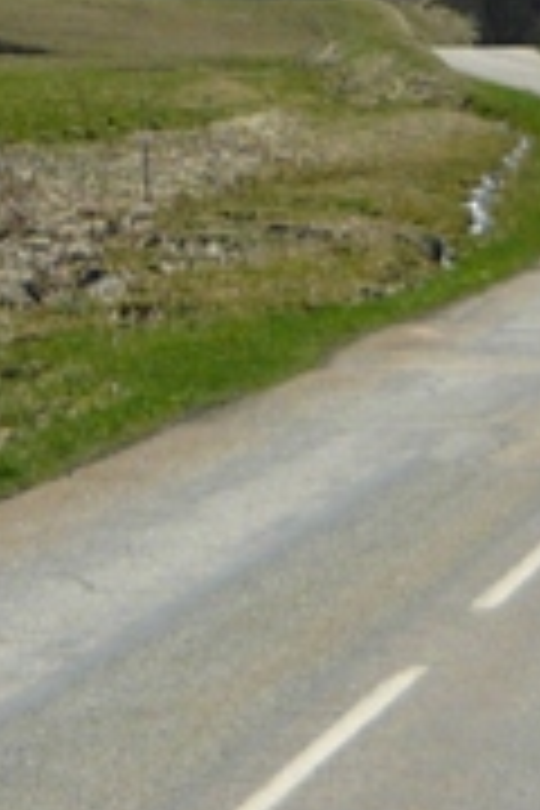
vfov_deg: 11.5
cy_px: -117
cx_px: -22
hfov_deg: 7.8
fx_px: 3960
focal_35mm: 176
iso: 100
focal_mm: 5.5
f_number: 8
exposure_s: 1/250
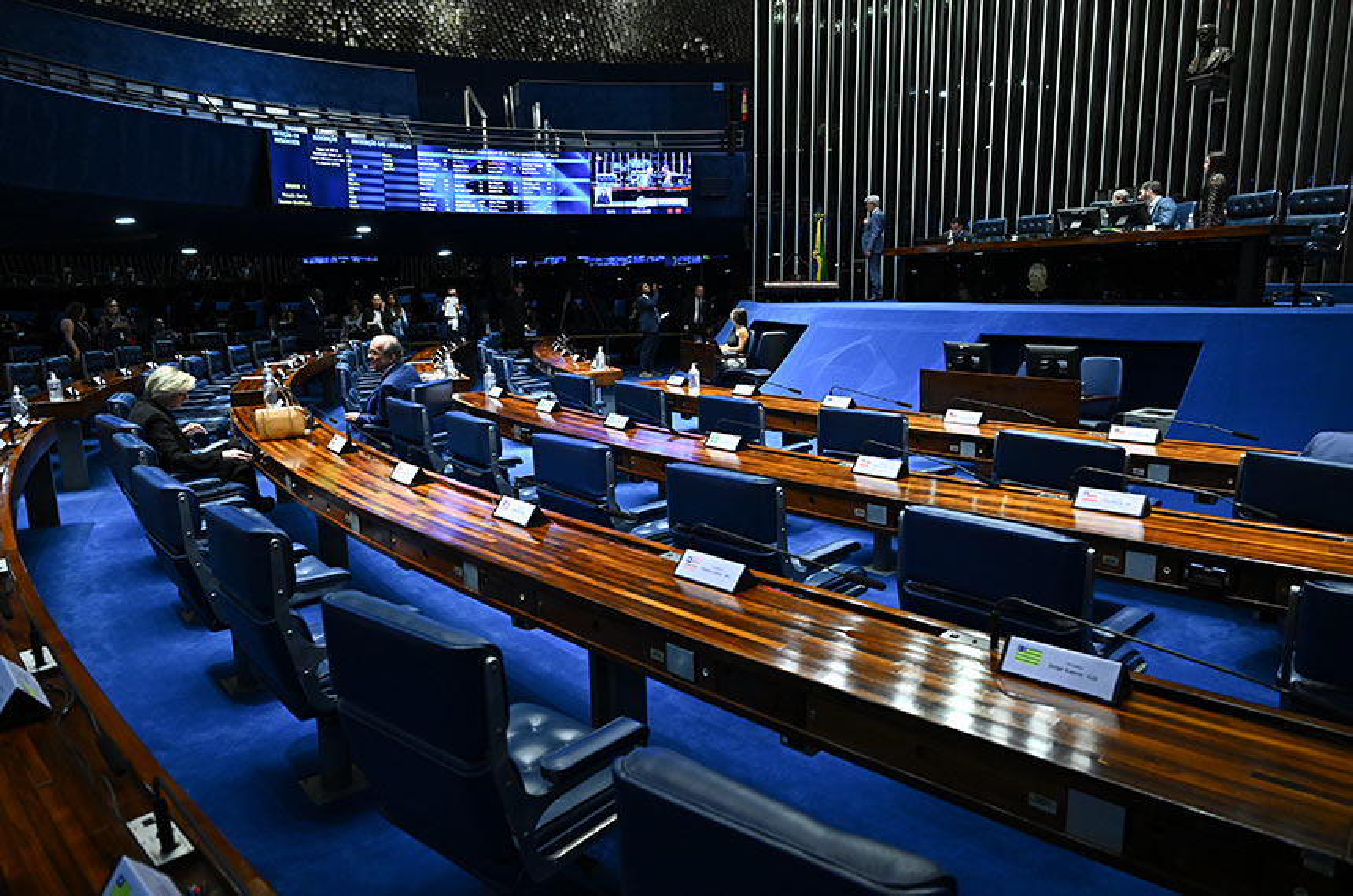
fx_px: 900
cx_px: 676
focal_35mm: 24
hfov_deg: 73.8
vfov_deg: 52.9
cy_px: 448
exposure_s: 1/160
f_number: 5
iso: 4000
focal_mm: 24
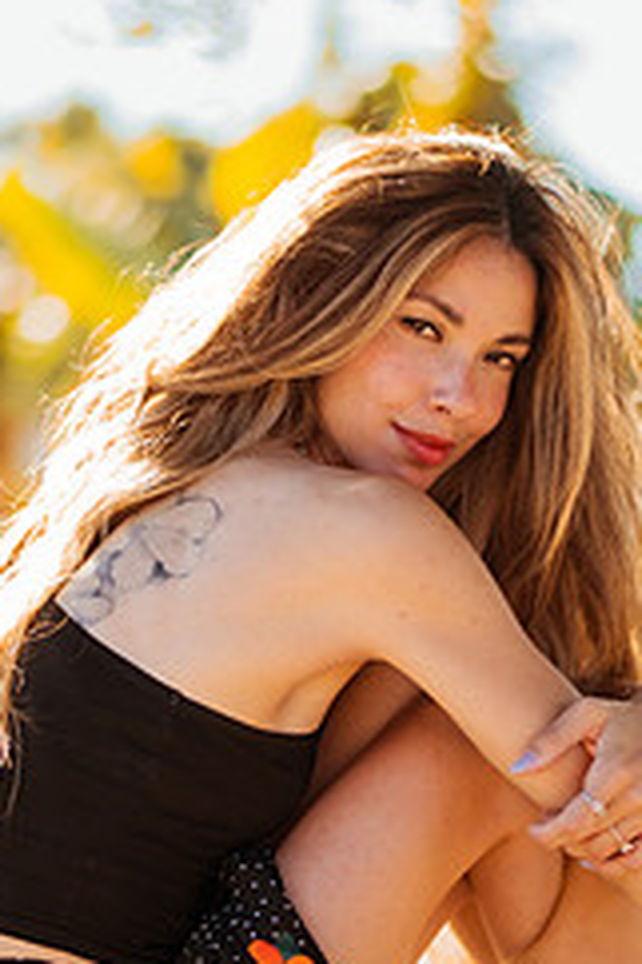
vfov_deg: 18.8
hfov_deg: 12.7
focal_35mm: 108
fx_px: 2893
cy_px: 725
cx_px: 379
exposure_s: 1/800
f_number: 1.4
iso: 50
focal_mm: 58
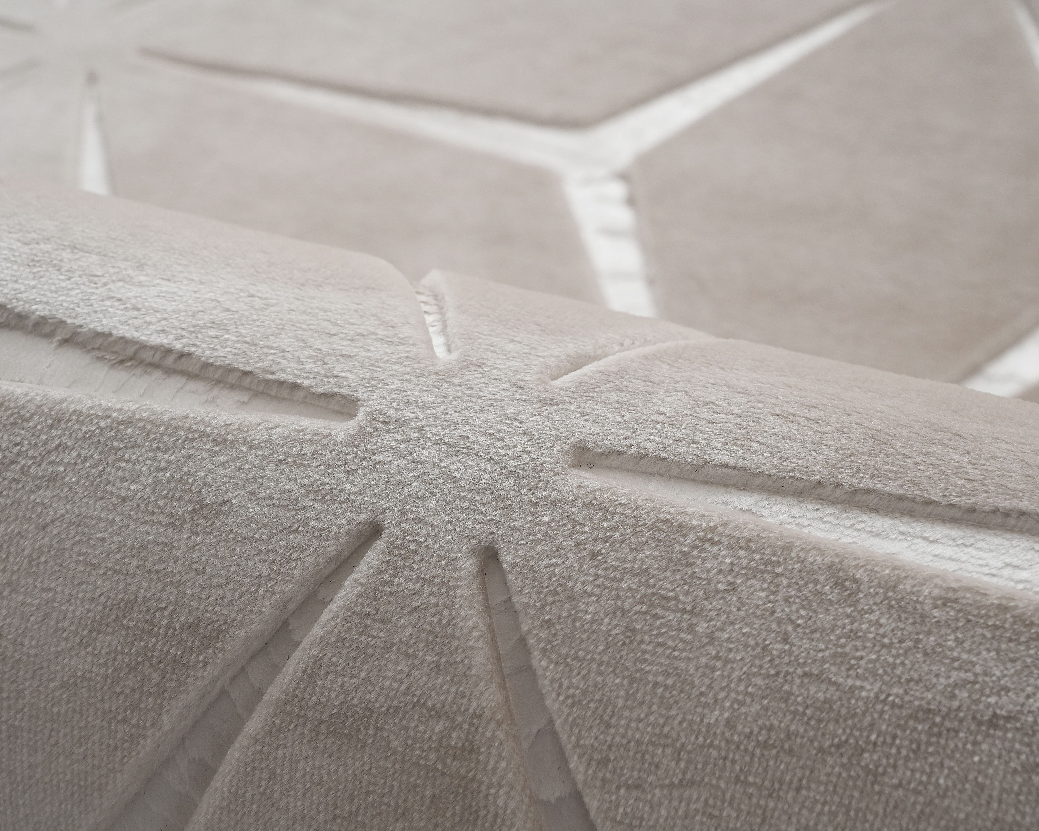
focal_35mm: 78
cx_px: 503
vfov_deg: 19.7
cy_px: 415
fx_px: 2398
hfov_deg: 24.4
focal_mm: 69
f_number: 13
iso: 1000
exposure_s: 1/100
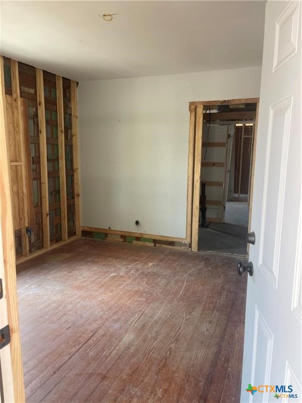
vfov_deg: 69.4
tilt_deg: -9.1
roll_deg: -2.0
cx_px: 151
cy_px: 202
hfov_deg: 54.9
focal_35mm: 25
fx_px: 291
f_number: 1.6
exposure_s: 1/121
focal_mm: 5.1
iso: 80
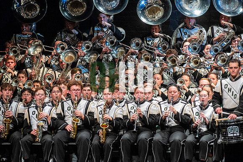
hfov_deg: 6.9
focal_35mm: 300
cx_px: 122
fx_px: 2024
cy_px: 81
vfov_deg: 4.6
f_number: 5.6
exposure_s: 1/400
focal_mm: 300
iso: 5000
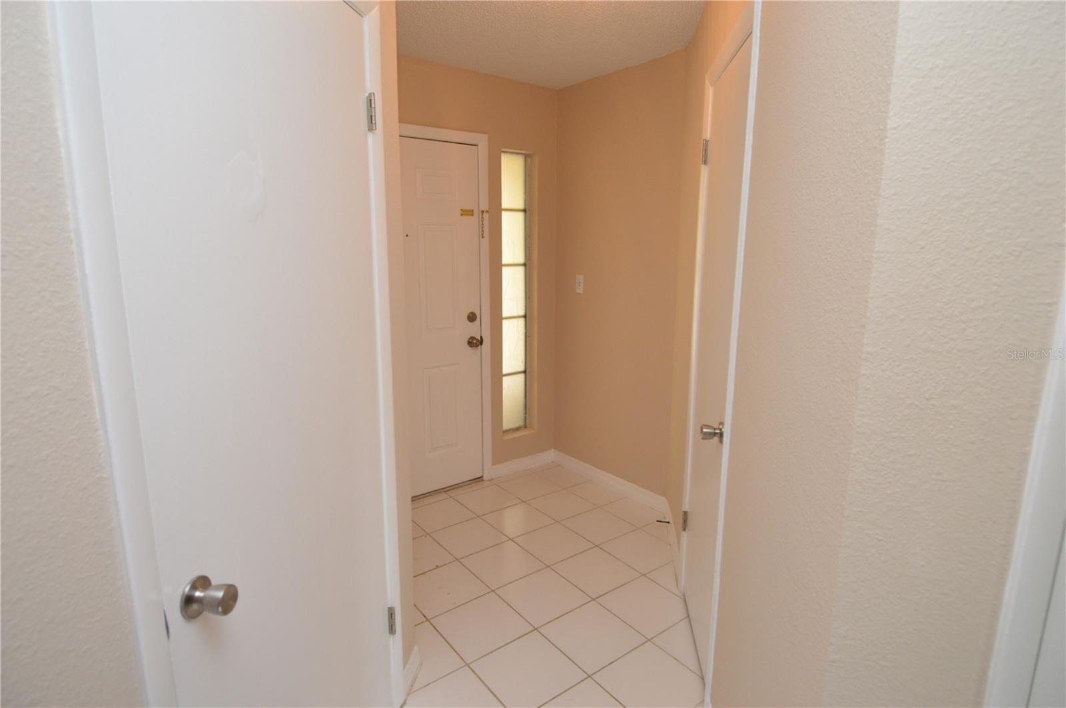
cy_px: 354
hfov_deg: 90.1
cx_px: 533
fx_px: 532
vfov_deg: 67.3
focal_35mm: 18
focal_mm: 12
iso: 500
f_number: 4
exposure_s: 1/60
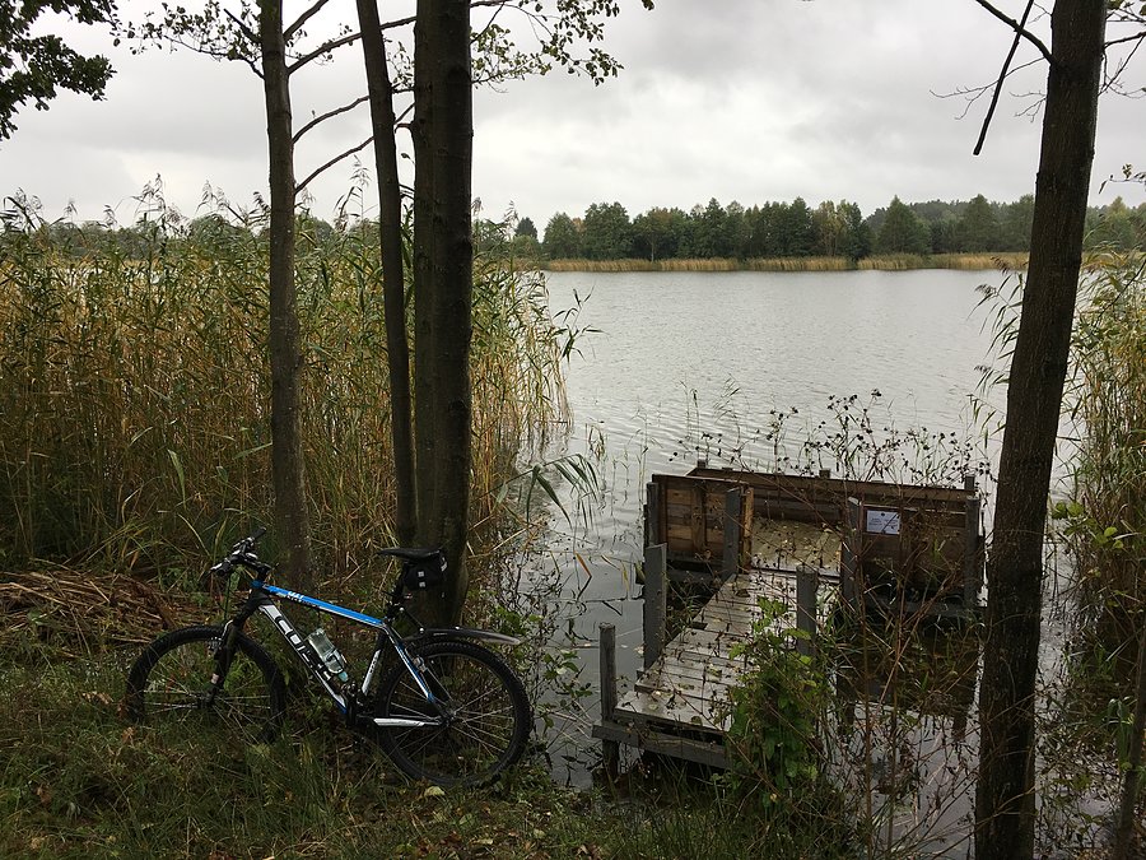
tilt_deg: -9.8
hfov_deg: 61.7
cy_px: 430
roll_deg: -0.4
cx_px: 573
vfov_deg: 48.2
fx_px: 960
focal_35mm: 29
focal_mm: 4.15
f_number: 2.2
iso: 25
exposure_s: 1/214
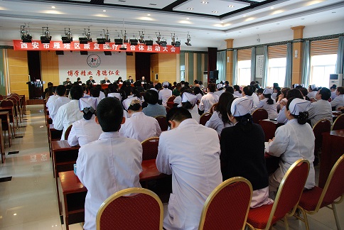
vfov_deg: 48.0
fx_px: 258
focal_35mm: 27
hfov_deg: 67.3
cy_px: 115
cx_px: 172
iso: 1000
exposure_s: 1/30
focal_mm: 18
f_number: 4.5
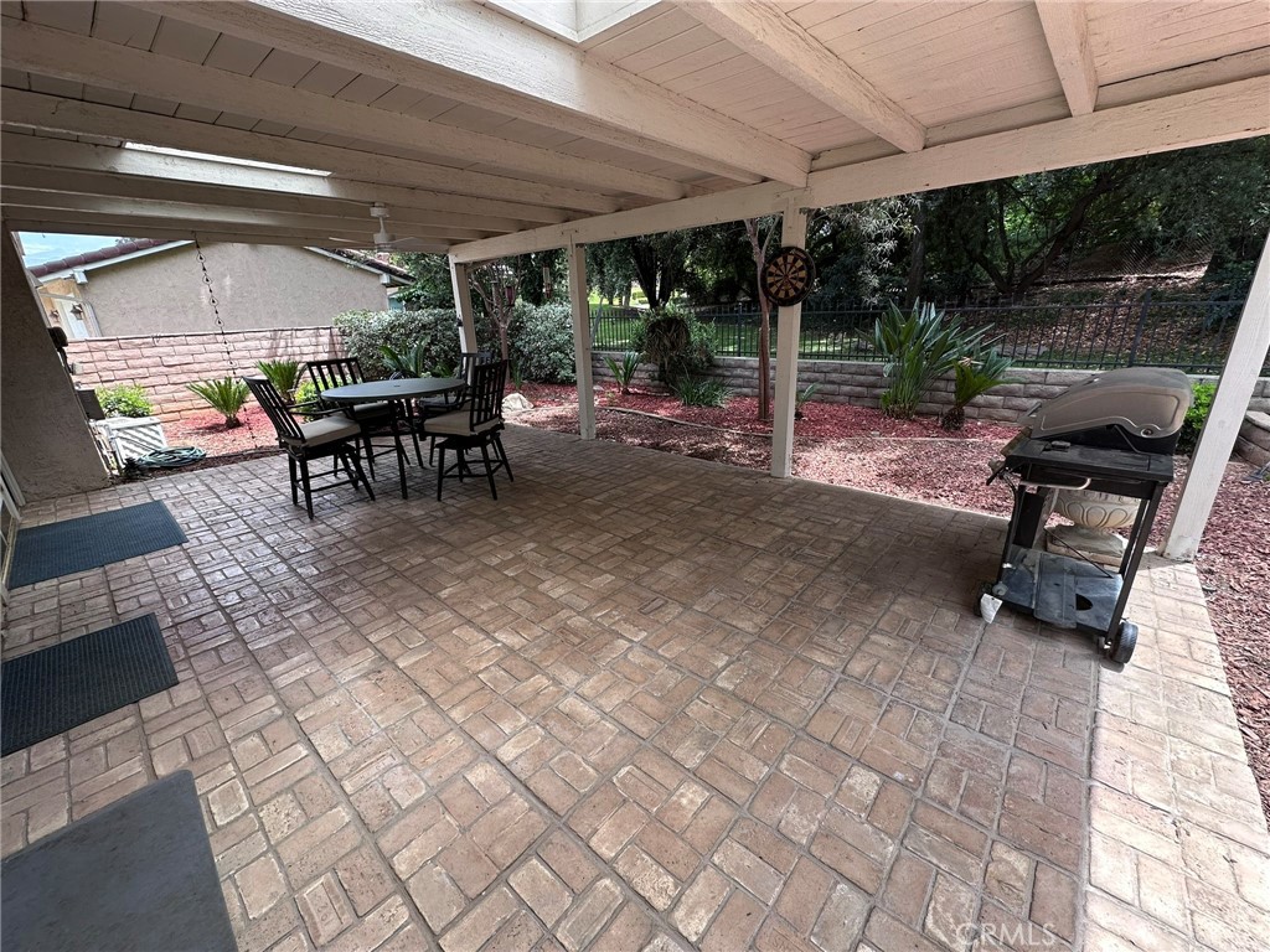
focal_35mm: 14
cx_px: 635
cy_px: 476
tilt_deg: -18.8
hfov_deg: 102.1
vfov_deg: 85.7
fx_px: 514
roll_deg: +2.8
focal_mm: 2.22
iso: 40
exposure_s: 1/245
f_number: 2.2
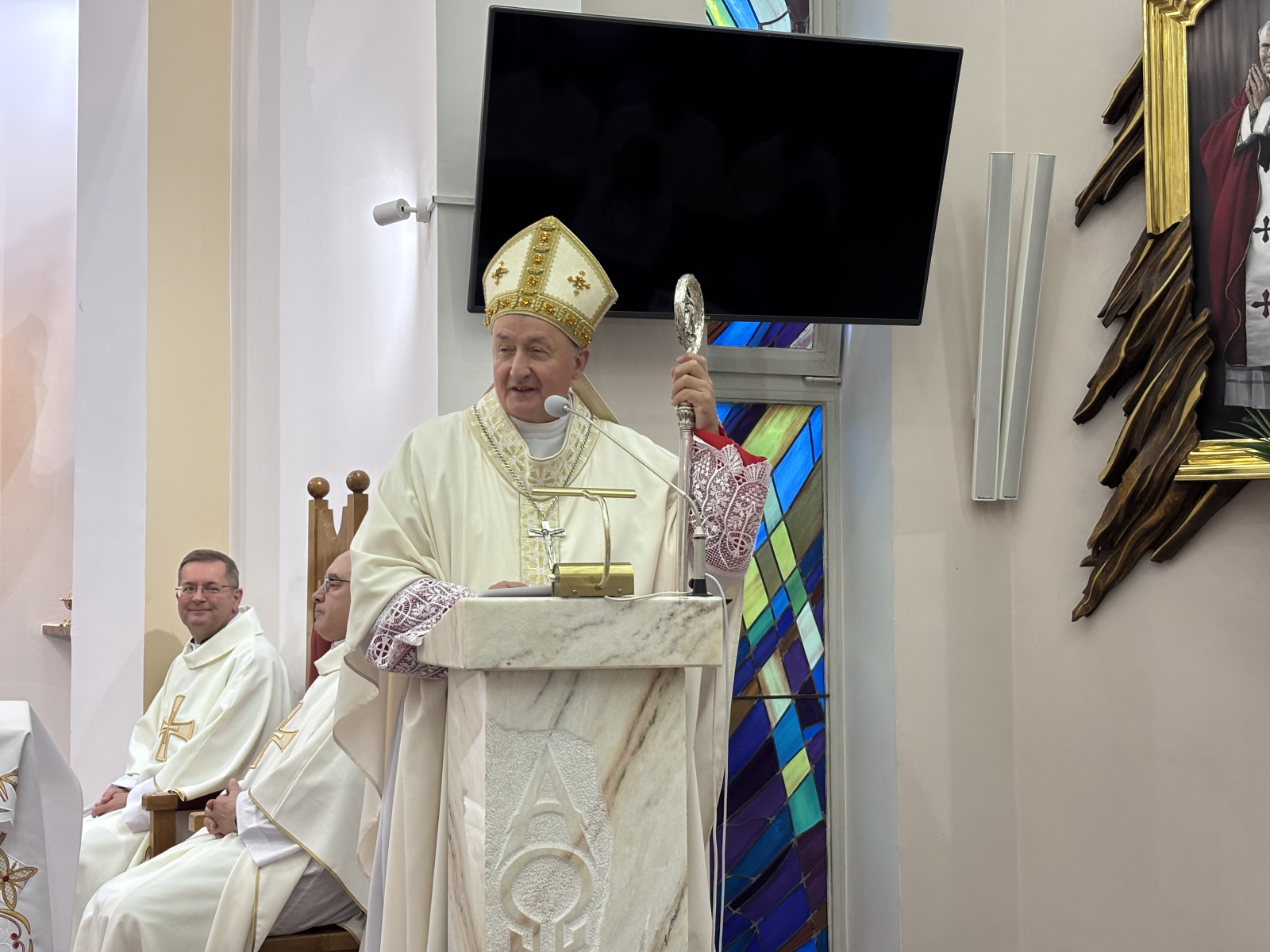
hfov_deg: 36.8
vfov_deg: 28.0
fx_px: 1908
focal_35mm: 52
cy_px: 476
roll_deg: +0.1
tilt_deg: +2.6
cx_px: 635
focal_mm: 5.96
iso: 100
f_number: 1.6
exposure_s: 1/50
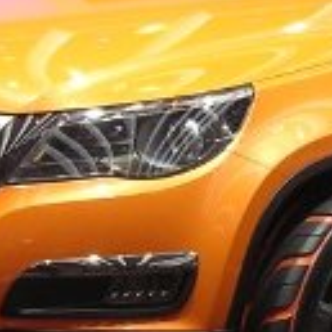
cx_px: 335
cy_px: 88
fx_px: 1725
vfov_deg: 11.0
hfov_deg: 10.9
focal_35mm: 159
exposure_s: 1/47.3
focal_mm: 7.1
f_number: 3
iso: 100
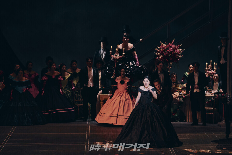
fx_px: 1289
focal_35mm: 200
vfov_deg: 6.9
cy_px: 78
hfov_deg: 10.3
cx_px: 116
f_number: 3.2
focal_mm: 200
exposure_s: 1/320
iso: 1250
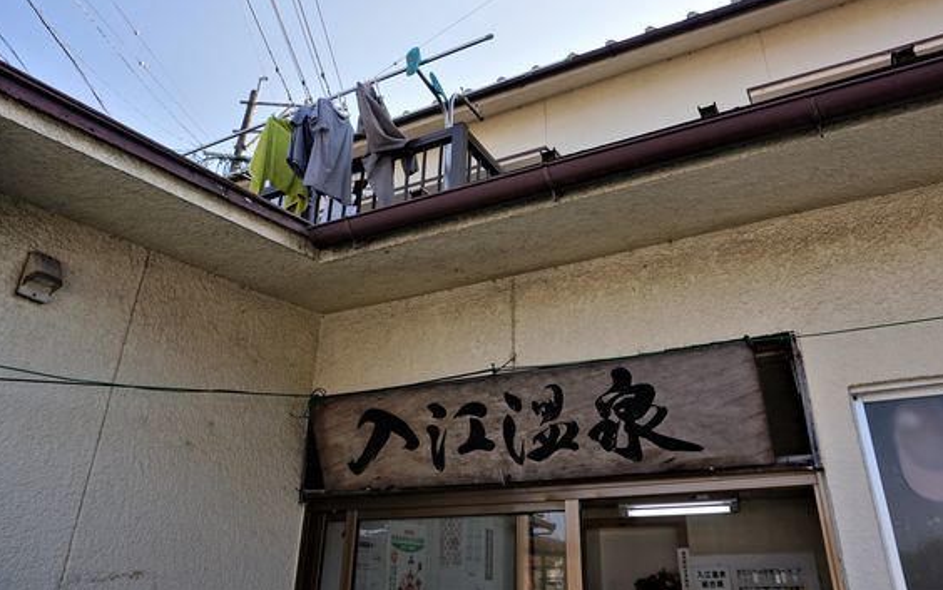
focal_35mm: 26
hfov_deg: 70.4
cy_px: 262
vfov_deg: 47.6
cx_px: 492
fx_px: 668
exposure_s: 1/100
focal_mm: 16
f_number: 7.1
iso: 100
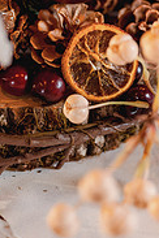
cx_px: 61
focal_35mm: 123
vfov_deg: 16.5
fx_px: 815
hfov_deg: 11.1
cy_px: 30
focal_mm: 50
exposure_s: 1/60
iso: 400
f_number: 2.5
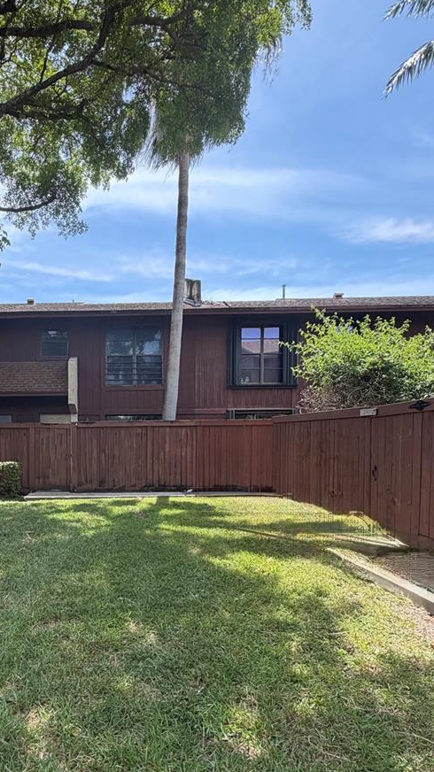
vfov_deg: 82.8
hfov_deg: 50.8
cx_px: 97
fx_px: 430
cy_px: 463
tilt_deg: -2.0
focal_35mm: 21
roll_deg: -0.1
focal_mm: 2.22
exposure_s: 1/502
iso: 40
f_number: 2.2
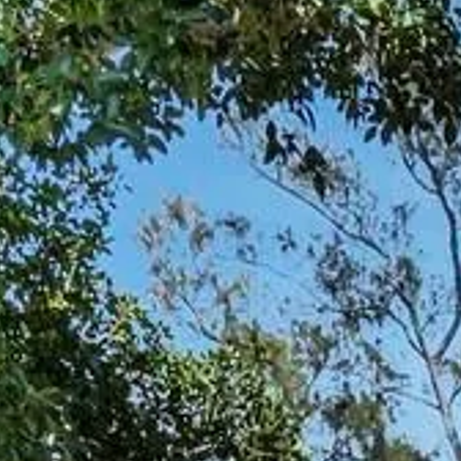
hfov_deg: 9.4
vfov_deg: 8.6
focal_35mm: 185
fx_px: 2787
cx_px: 442
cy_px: 1087
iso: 400
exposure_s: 1/250
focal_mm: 11
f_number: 11
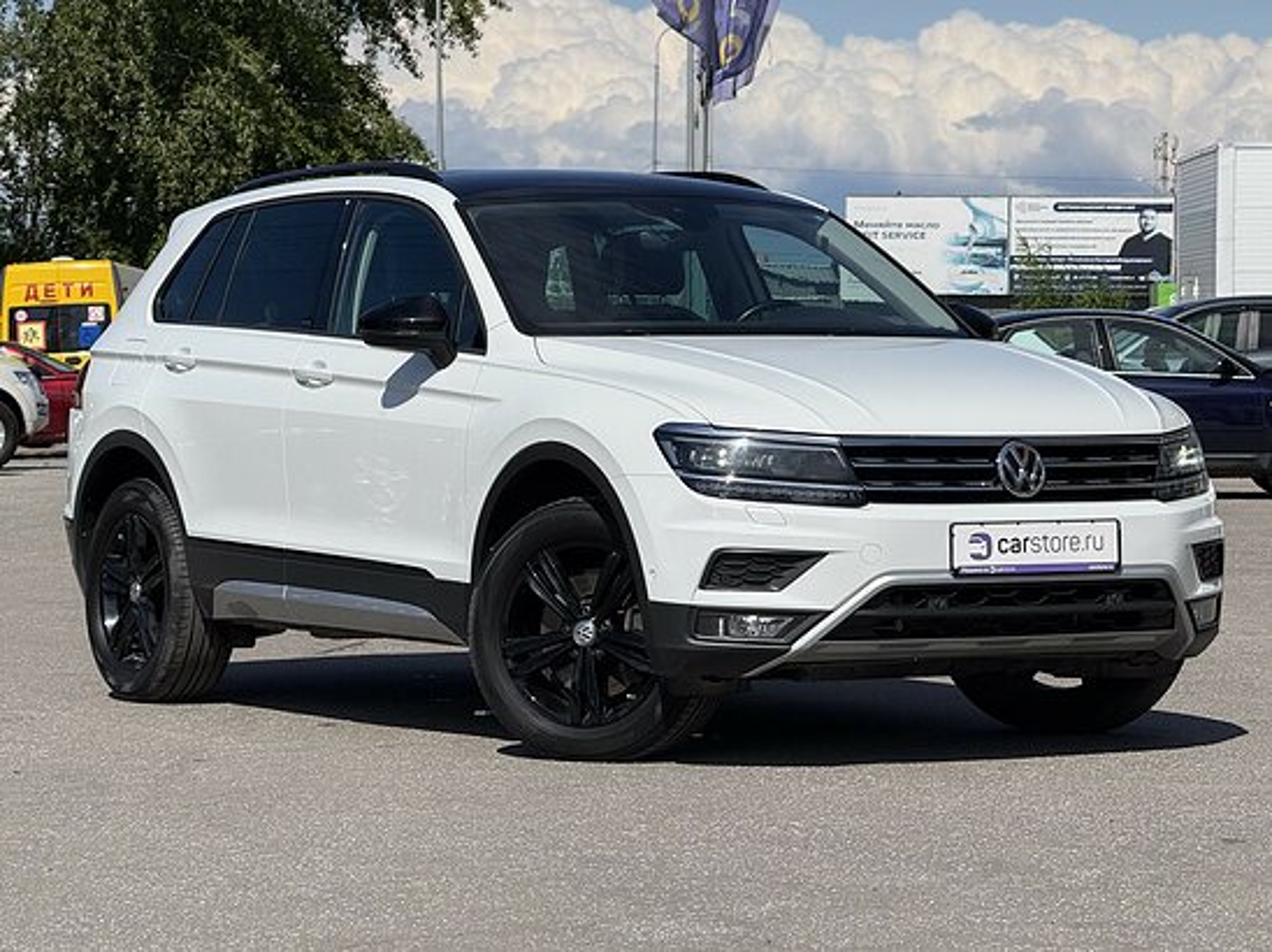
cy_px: 476
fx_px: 4406
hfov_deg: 16.4
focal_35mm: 120
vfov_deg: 12.3
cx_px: 636
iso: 50
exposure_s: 1/3344
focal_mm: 15.66
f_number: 2.8
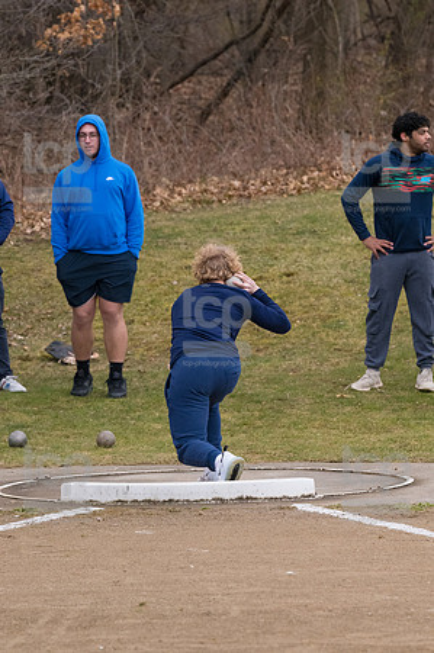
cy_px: 326
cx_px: 217
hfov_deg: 5.9
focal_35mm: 232
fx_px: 4205
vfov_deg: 8.9
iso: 2000
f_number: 5
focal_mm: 155
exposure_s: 1/2000
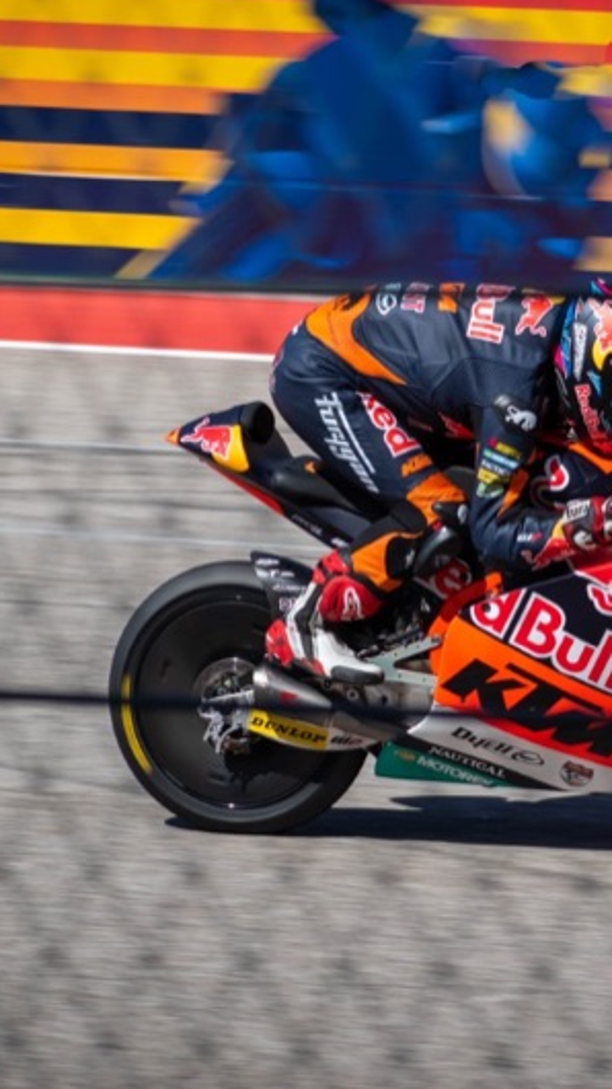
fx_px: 9581
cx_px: 497
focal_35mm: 332
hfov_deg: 3.7
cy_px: 543
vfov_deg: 6.5
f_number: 5.6
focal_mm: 140
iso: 100
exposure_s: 1/800
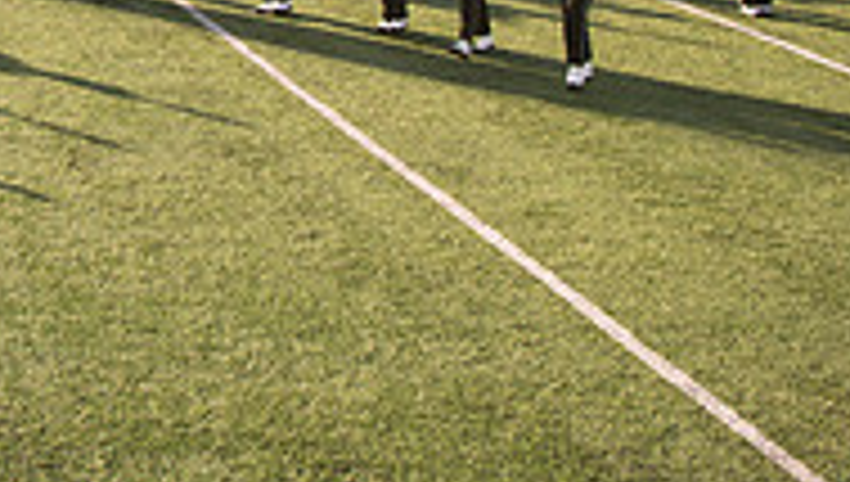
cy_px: -255
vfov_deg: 14.6
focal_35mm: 77
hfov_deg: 23.6
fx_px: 1738
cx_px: -306
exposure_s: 1/640
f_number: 5
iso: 320
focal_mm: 24
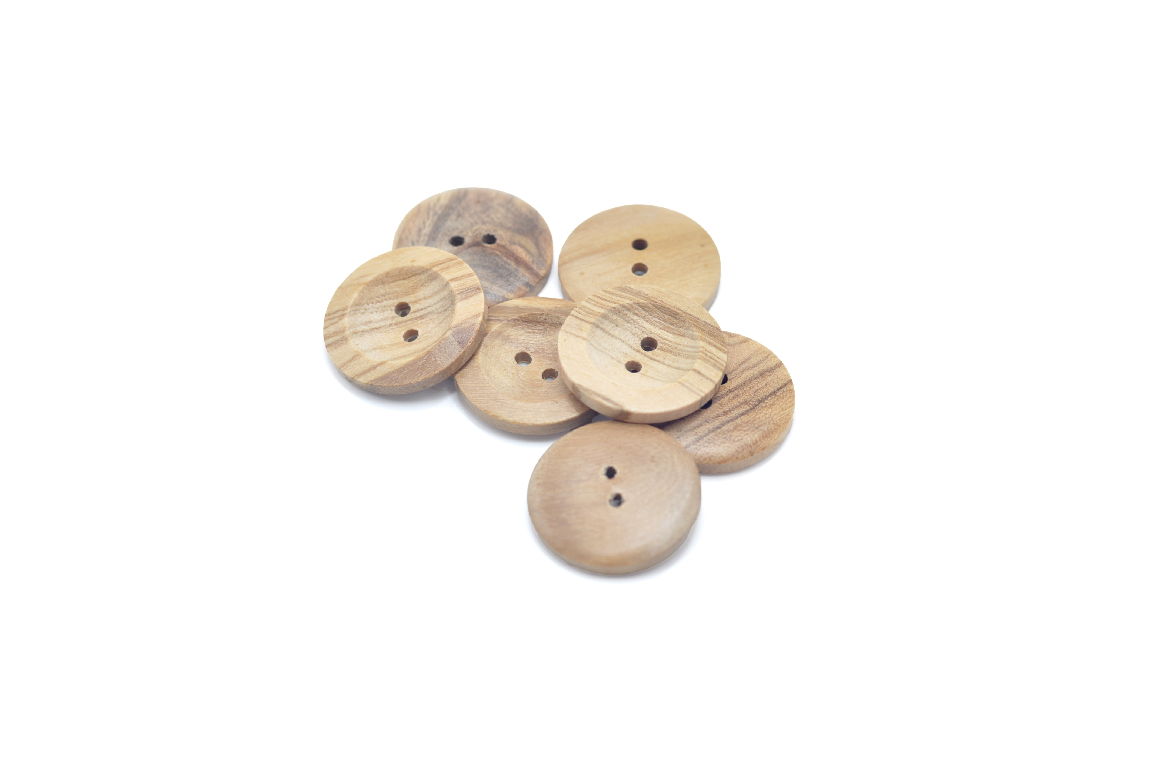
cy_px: 385
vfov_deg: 18.1
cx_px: 580
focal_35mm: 75
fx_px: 2412
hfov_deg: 27.0
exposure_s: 1/125
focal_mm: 50
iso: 200
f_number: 1.4
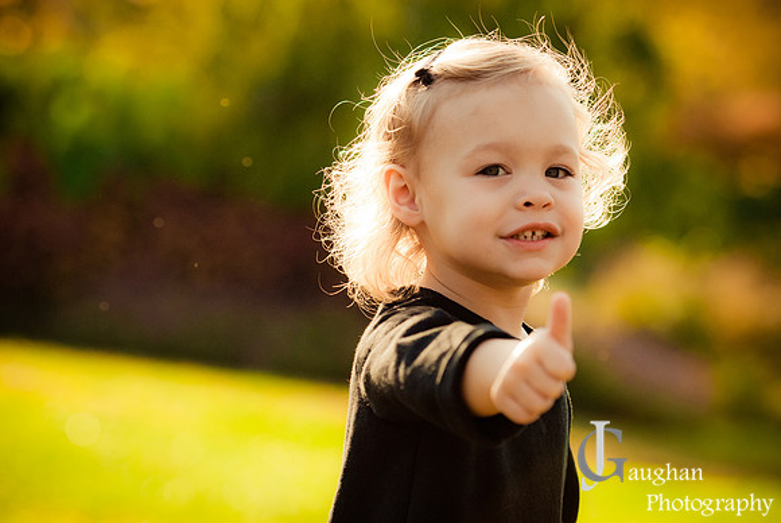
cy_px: 262
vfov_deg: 8.2
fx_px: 3648
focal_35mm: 168
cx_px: 390
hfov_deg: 12.2
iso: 250
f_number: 2.8
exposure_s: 1/1000
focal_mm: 112
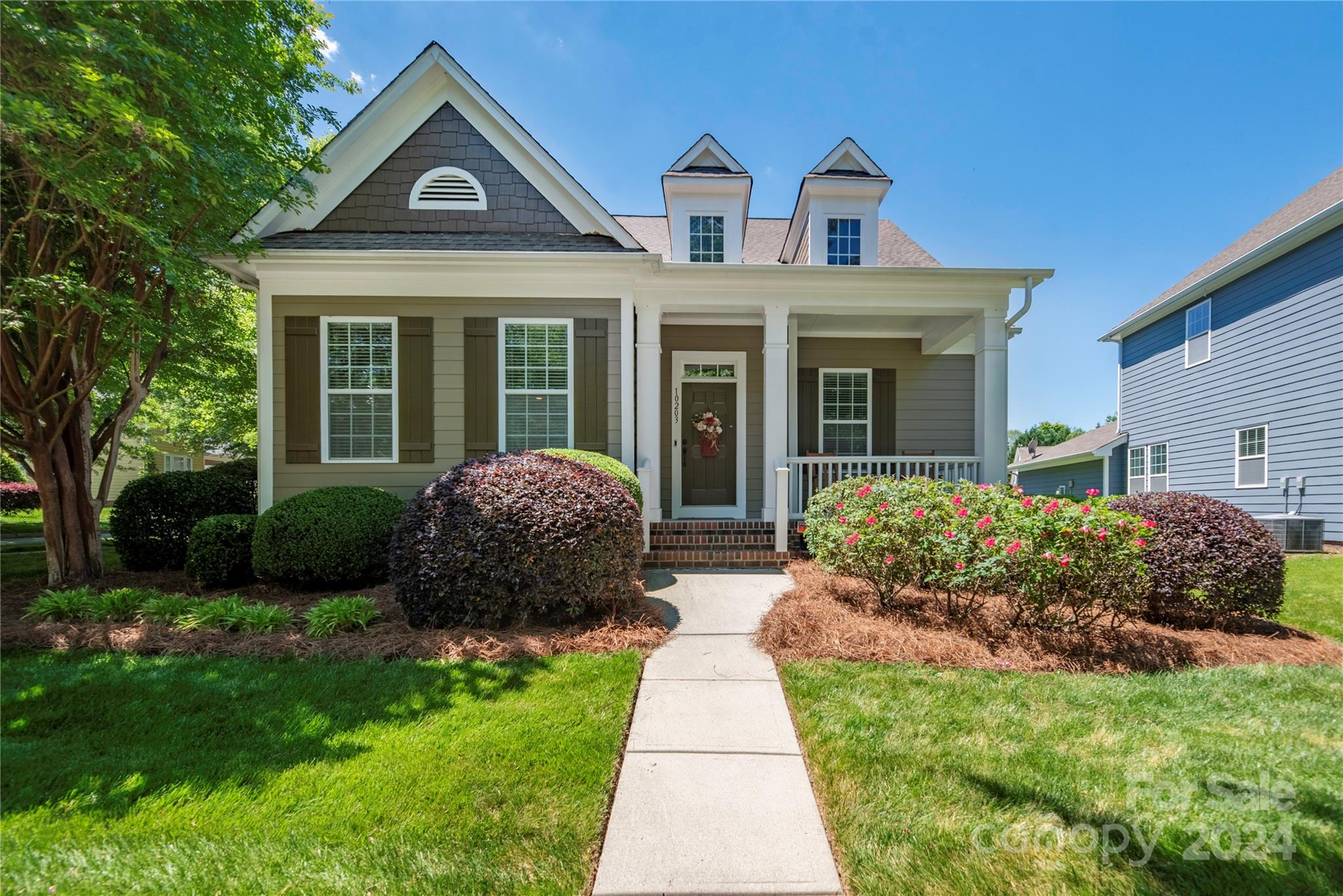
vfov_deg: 81.2
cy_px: 448
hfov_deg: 104.2
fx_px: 522
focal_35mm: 14
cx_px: 672
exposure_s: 1/4000
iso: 320
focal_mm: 14
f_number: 6.3
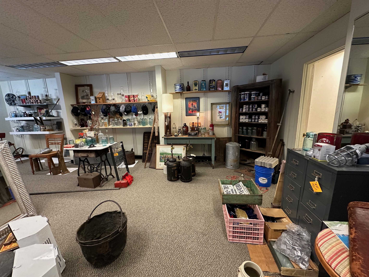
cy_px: 138
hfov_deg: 102.1
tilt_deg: -9.5
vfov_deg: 85.7
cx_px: 184
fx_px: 149
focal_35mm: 14
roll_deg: +1.0
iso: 250
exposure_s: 1/60
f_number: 2.2
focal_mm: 2.22
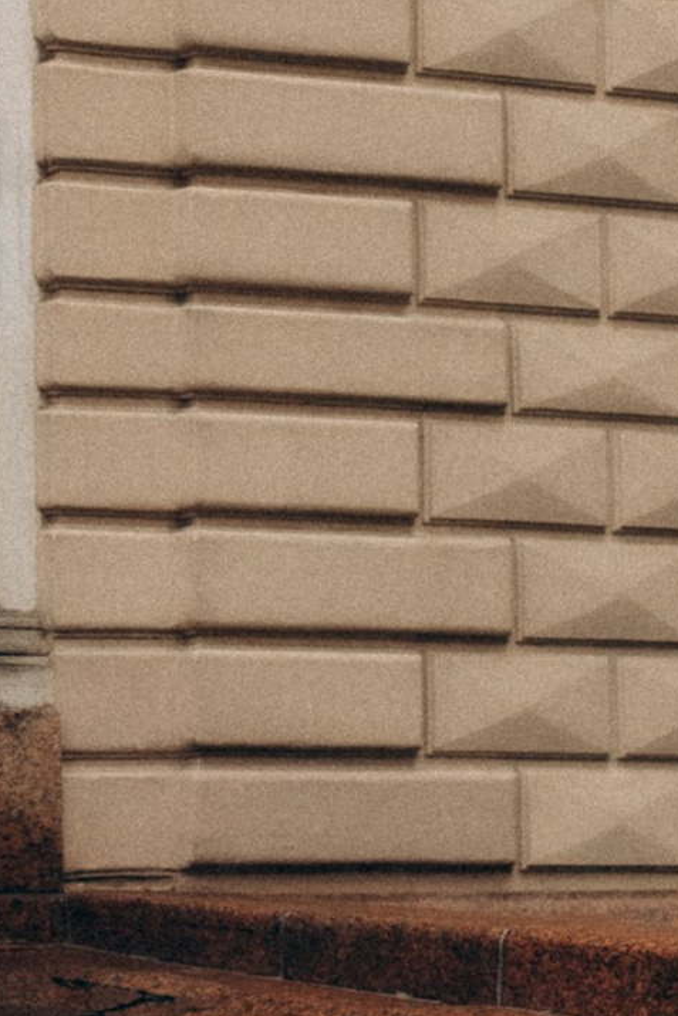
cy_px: 259
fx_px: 5308
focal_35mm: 188
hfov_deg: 7.2
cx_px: -327
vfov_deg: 10.9
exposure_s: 1/8000
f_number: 1.4
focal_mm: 35
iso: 800
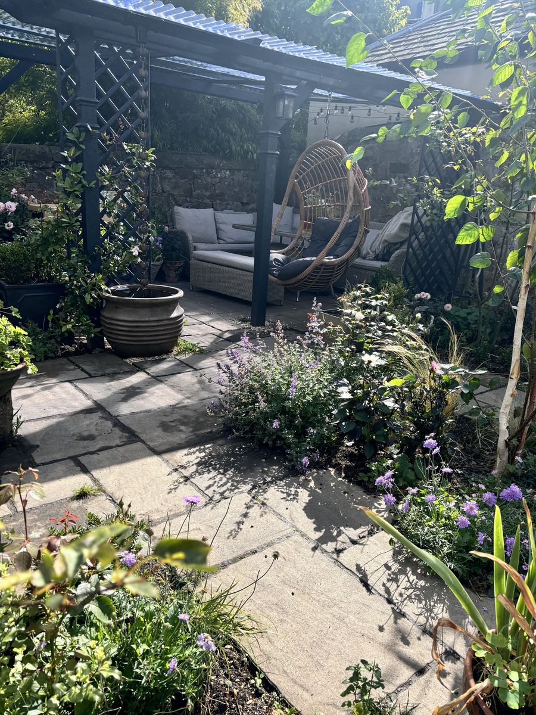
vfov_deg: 67.3
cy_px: 358
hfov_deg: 53.1
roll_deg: -4.6
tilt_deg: -15.0
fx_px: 537
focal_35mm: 26
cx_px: 268
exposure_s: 1/1381
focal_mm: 5.96
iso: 50
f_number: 1.6
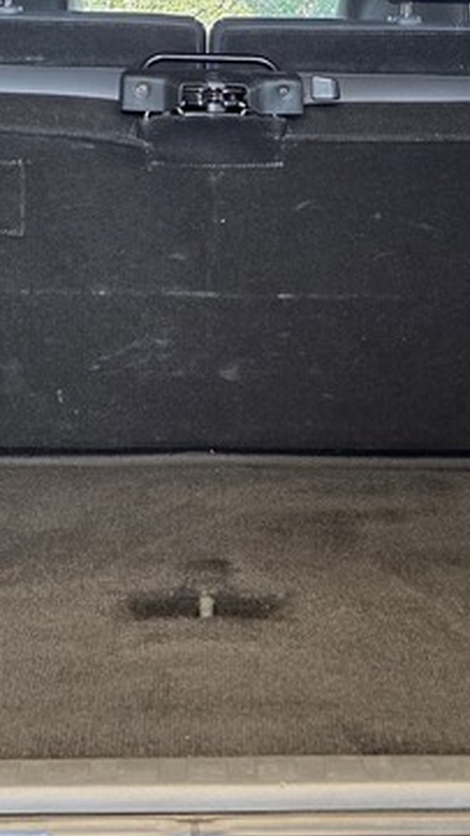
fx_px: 1573
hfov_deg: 17.0
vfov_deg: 29.5
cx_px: 280
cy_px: 255
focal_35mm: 71
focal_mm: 6.25
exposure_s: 1/180
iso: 200
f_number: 1.7
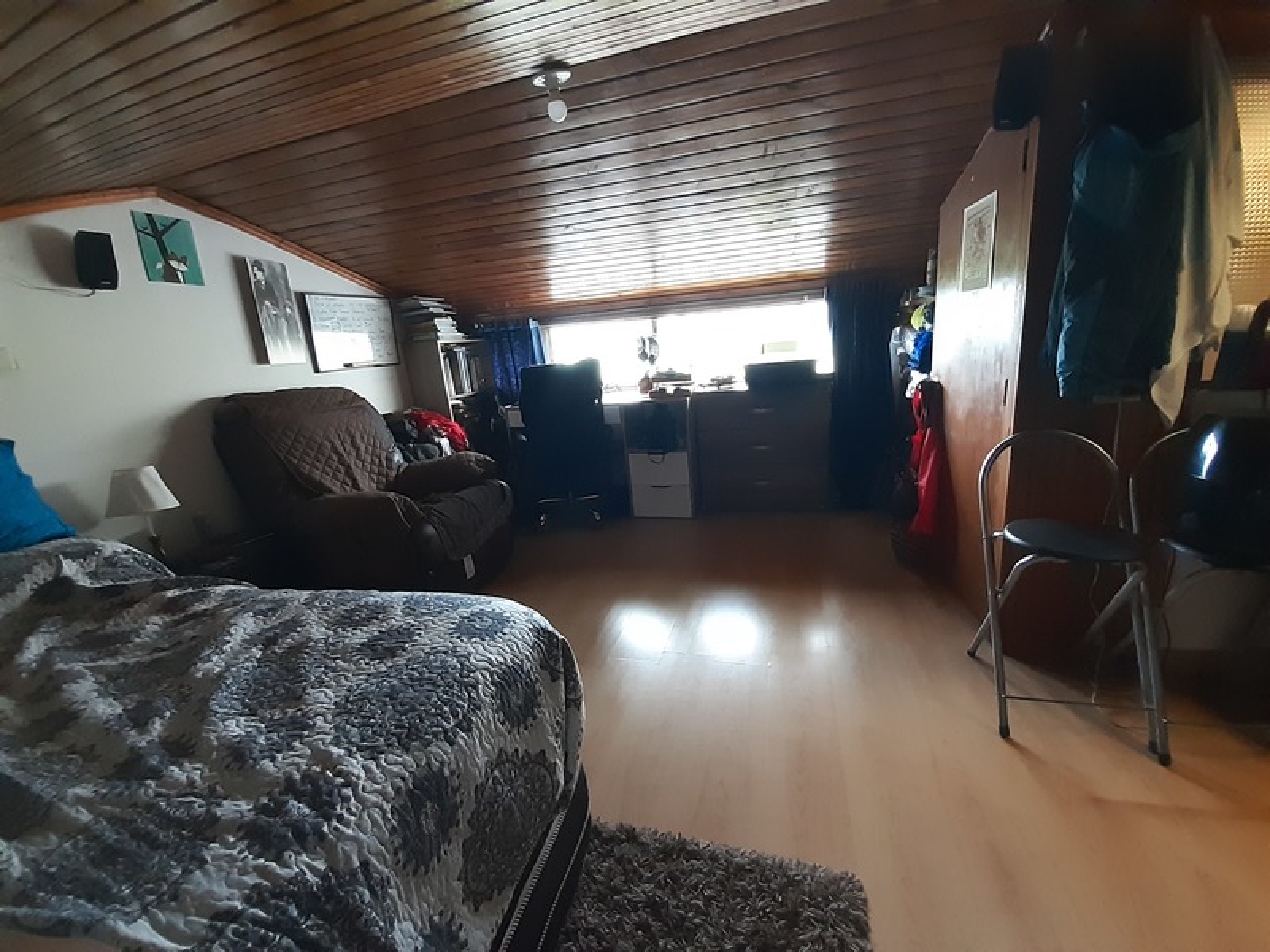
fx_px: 477
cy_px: 476
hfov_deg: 106.2
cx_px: 635
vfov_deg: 89.9
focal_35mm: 13
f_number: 2.2
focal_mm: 1.13
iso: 320
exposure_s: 1/24
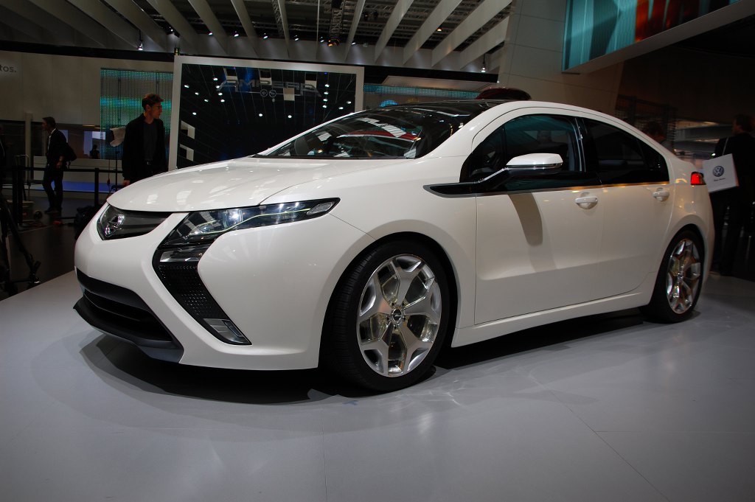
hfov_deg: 57.3
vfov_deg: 39.9
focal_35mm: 33
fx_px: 692
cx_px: 378
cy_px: 251
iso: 200
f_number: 6.3
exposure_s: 1/160
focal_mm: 22
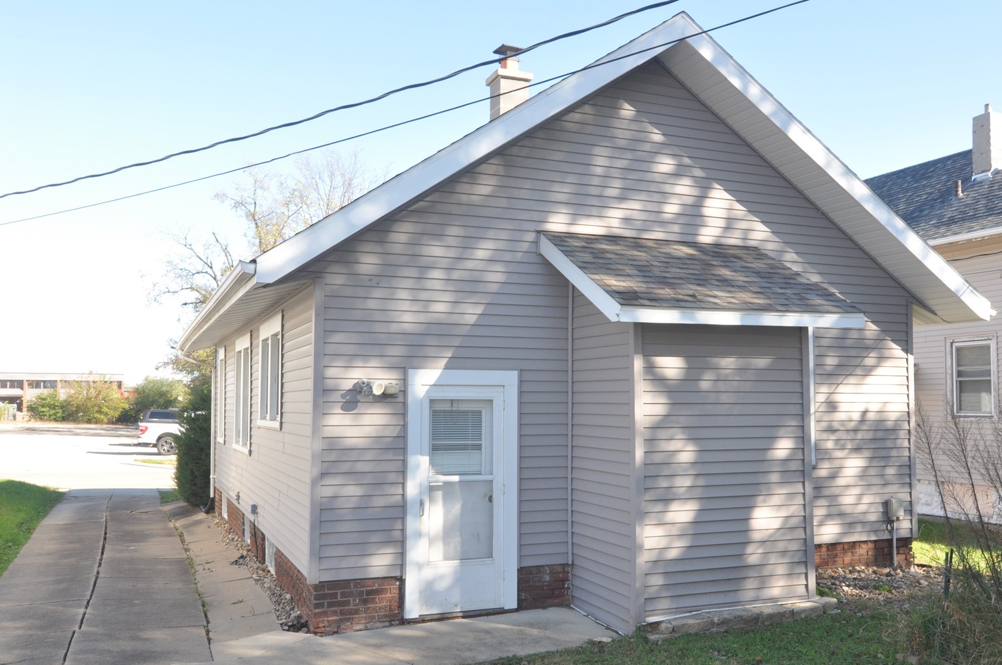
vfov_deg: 39.9
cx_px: 532
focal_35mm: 33
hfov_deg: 57.2
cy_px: 348
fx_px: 917
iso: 500
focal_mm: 20
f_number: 16
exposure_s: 1/60
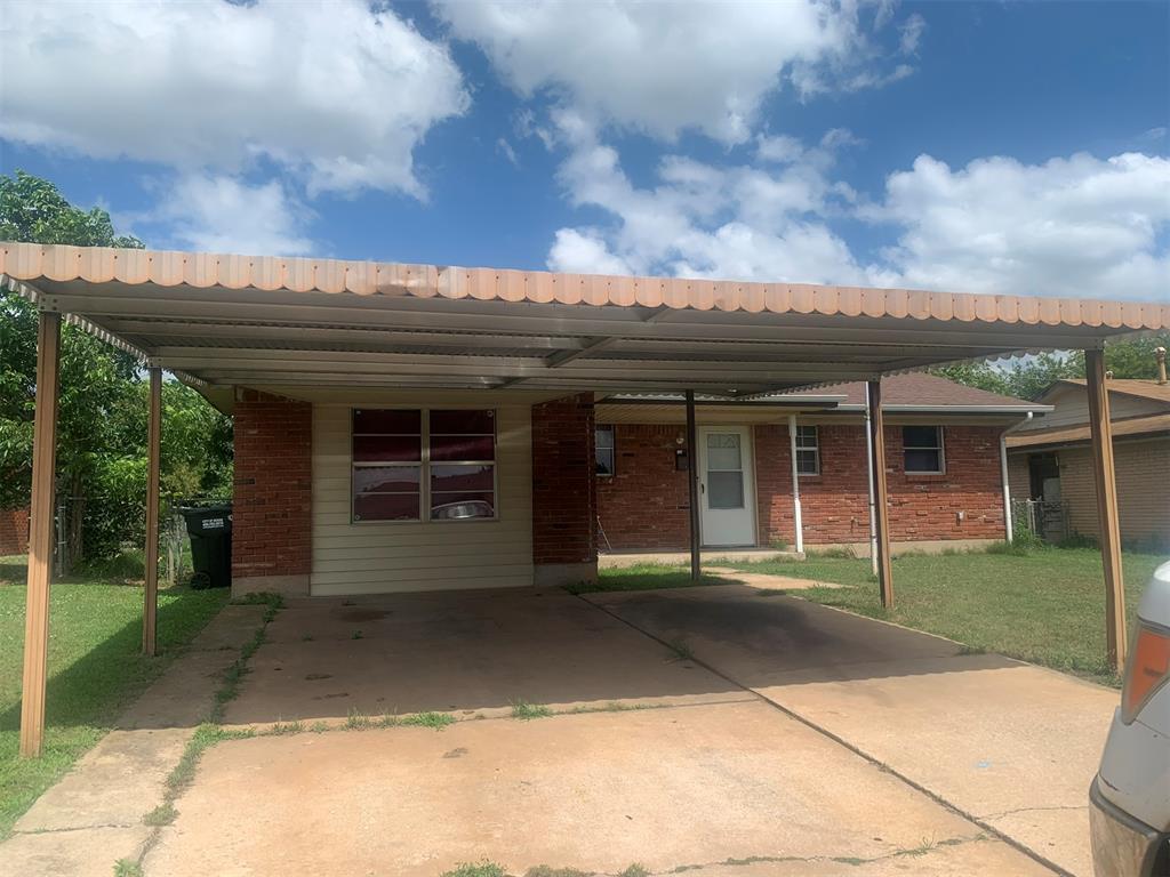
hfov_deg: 67.3
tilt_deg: +4.2
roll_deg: +2.0
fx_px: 879
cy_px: 438
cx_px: 585
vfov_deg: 53.1
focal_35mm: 26
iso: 25
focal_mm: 4.25
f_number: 1.8
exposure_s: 1/2611
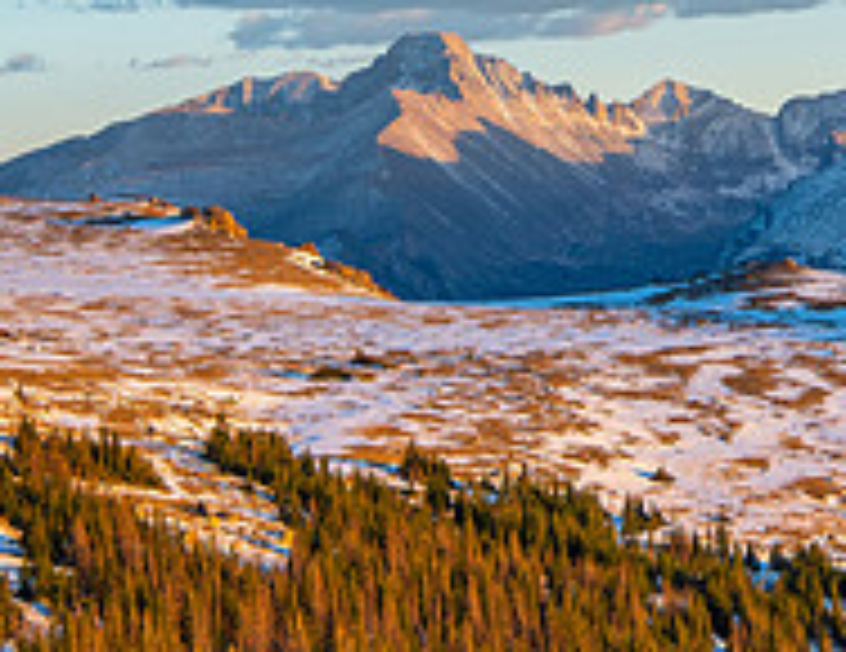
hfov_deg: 11.9
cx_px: 827
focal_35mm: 163
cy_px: 162
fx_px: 4025
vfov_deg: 9.3
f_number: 10
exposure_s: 1/25
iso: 200
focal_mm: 48
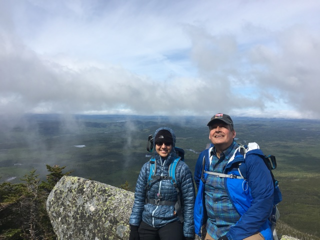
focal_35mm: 29
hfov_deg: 61.7
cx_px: 160
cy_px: 120
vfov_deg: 48.2
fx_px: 268
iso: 25
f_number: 2.2
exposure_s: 1/2198
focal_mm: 4.15
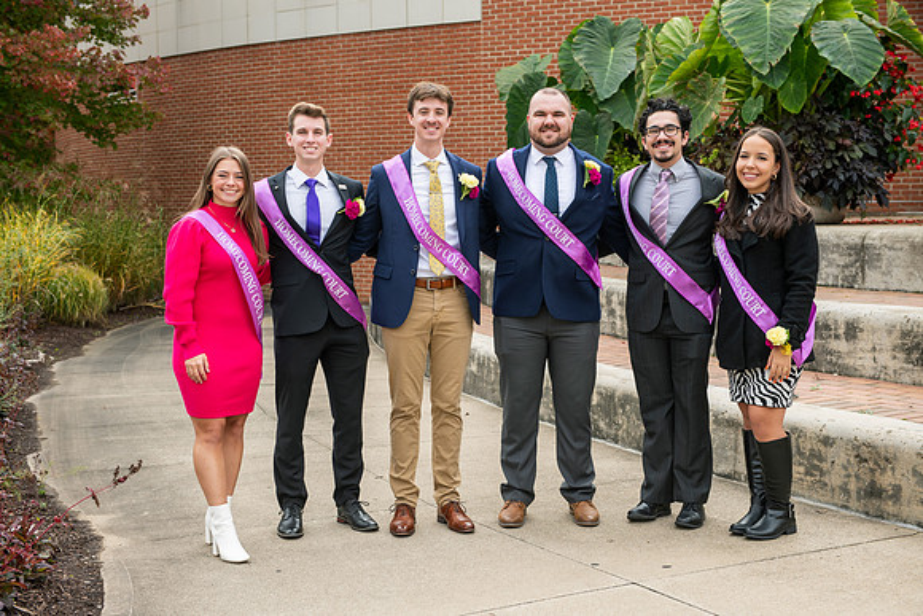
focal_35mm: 55
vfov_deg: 24.6
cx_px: 462
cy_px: 308
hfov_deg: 36.2
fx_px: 1410
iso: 125
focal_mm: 55
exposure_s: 1/320
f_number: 4.5
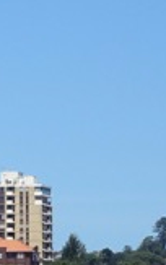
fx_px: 3377
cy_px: 140
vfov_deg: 4.5
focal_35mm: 467
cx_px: -135
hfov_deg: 2.8
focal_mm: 15.45
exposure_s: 1/640
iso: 80
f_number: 5
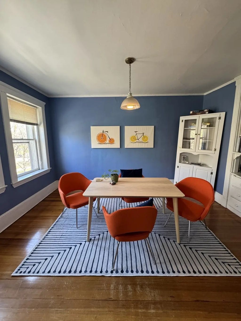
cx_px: 120
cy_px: 160
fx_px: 130
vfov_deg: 102.1
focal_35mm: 14
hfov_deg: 85.7
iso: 320
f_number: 2.2
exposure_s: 1/77
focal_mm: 2.22
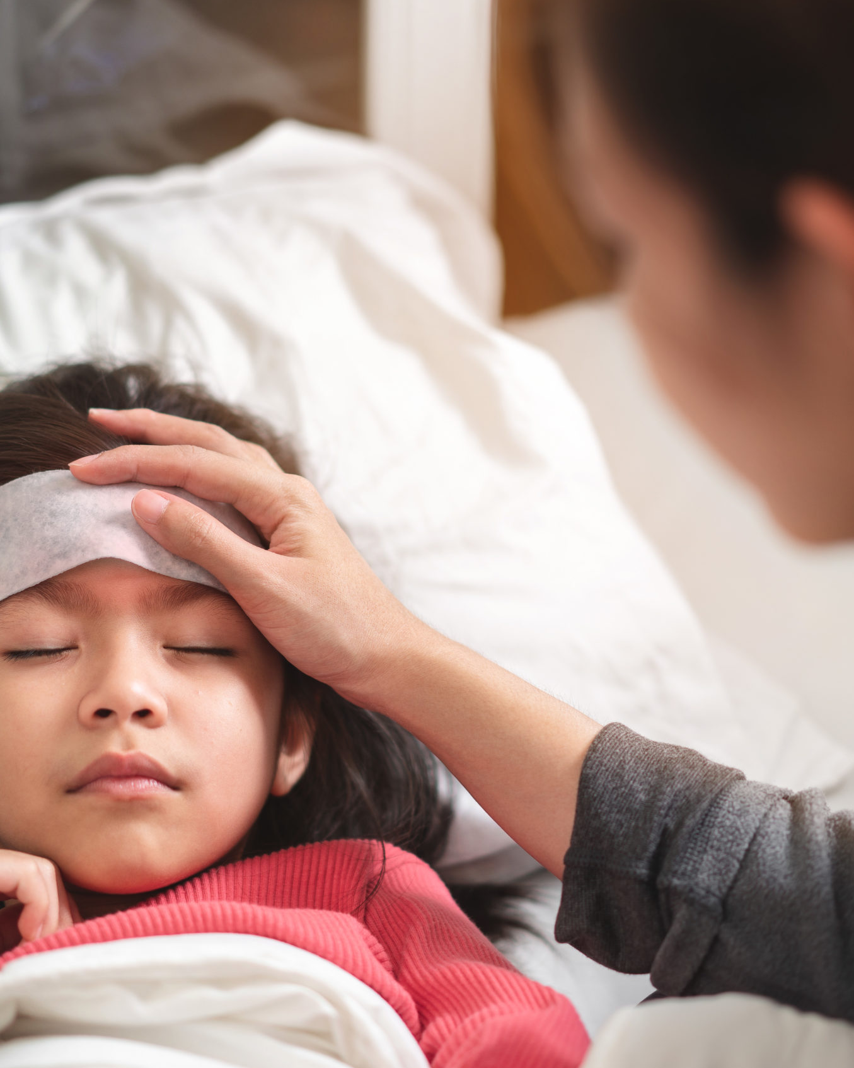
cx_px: 424
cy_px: 536
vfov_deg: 24.4
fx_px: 2465
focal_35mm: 78
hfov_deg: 19.7
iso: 100
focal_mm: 55
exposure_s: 1/100
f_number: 1.8
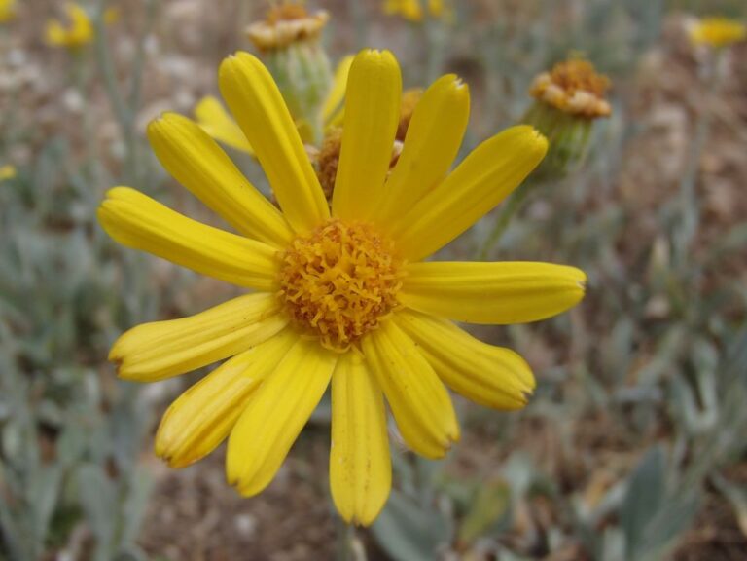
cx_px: 374
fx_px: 798
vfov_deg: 38.7
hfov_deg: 50.1
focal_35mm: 37
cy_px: 280
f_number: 4.7
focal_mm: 6.64
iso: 100
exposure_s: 1/800
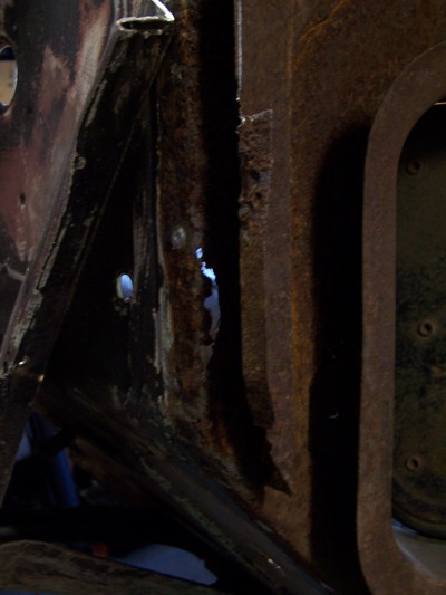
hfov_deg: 30.3
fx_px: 824
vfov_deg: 39.6
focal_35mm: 48
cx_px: 223
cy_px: 298
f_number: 3.2
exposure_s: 1/8
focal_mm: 8
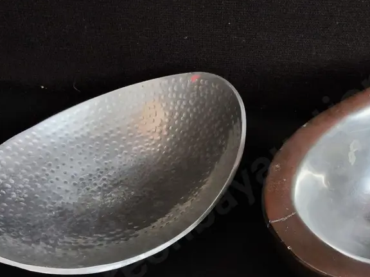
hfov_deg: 39.2
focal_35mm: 48
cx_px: 247
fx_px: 513
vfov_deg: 30.1
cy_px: 181
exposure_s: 1/100
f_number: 2
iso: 160
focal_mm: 2.87
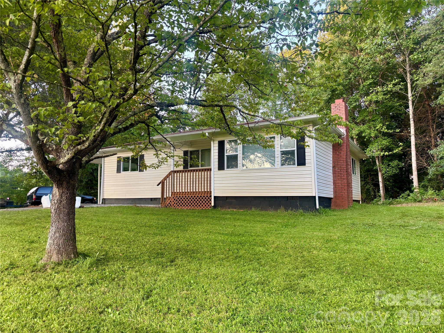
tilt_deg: +6.3
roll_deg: +1.0
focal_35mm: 26
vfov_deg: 53.1
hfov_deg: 67.3
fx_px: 333
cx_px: 222
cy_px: 166
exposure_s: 1/121
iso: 125
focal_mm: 5.96
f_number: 1.6
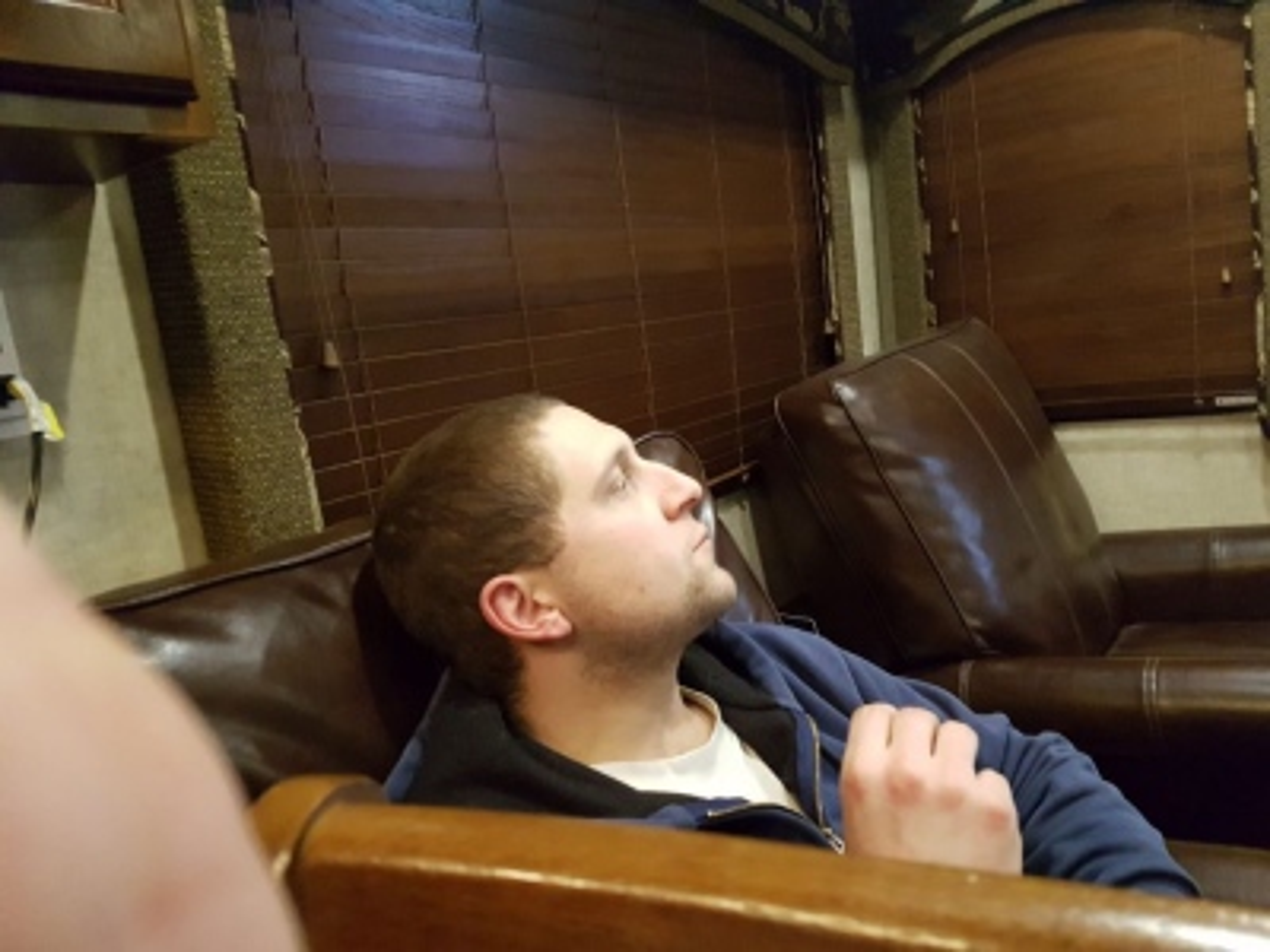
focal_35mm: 26
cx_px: 635
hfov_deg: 67.3
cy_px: 476
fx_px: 954
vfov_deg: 53.1
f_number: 1.7
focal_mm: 4.2
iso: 800
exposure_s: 1/22
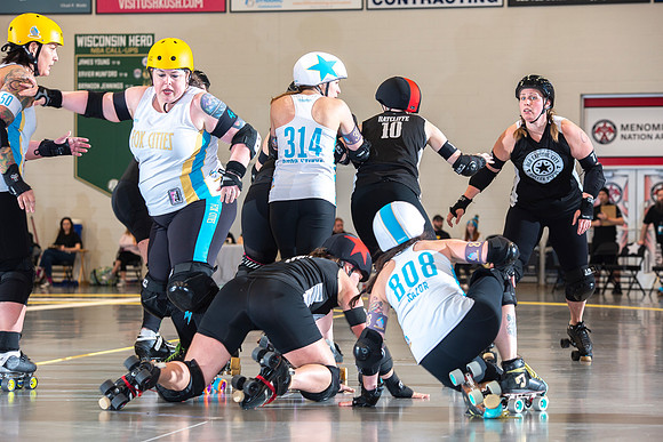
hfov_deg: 15.8
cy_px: 221
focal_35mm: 130
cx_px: 332
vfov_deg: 10.6
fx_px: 2395
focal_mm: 130
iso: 500
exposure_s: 1/160
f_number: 5.6
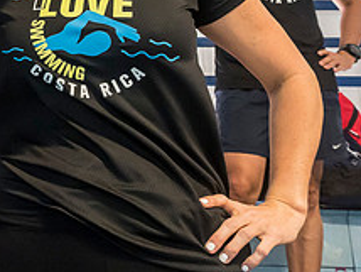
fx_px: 679
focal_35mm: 65
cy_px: -8
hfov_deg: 25.6
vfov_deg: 21.7
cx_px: -108
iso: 2000
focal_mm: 12
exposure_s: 1/125
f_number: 4.5
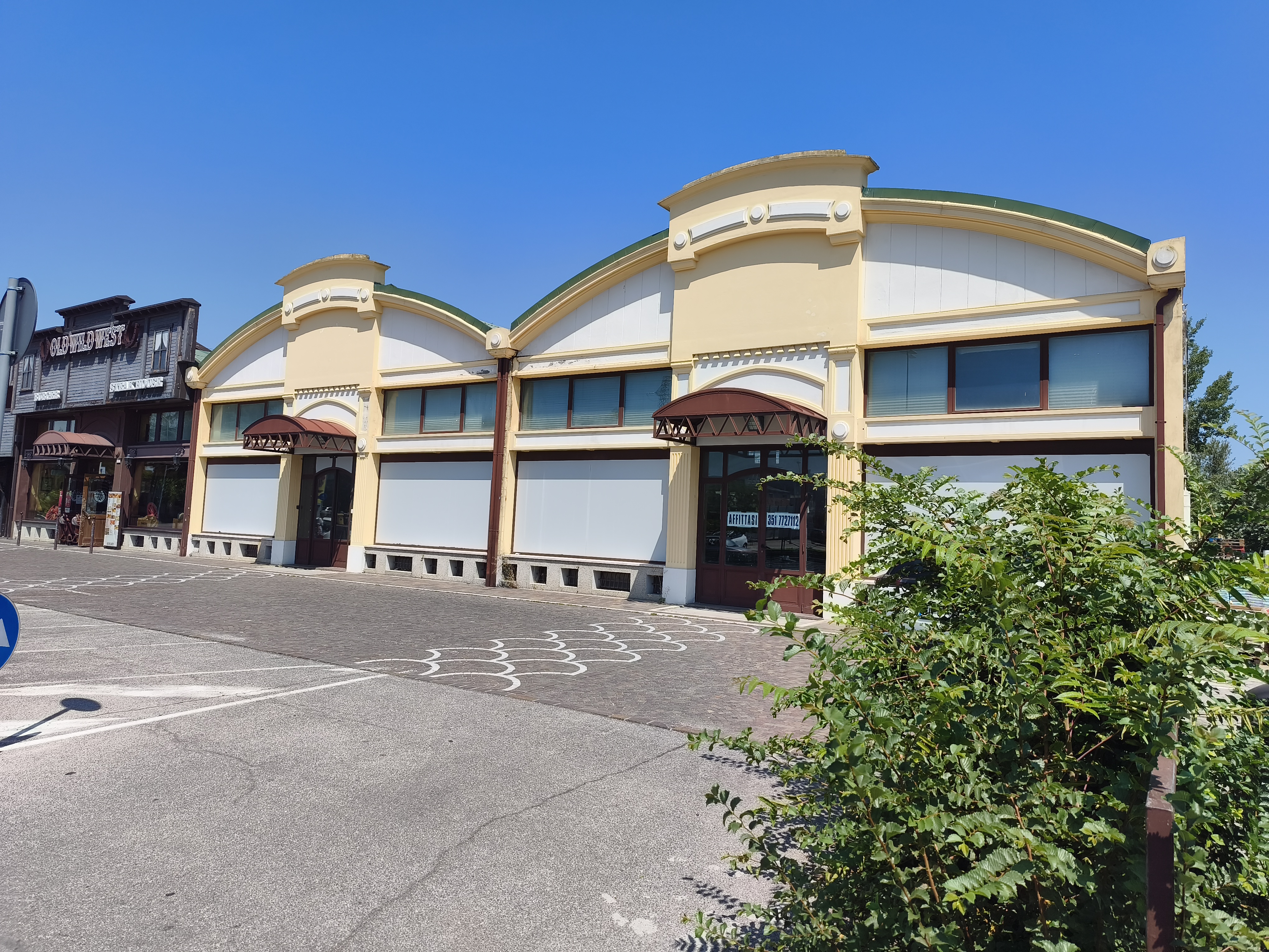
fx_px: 843
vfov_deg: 58.9
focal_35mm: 23
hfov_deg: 73.9
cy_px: 476
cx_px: 634
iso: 50
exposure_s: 1/1118
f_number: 1.7
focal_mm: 6.06
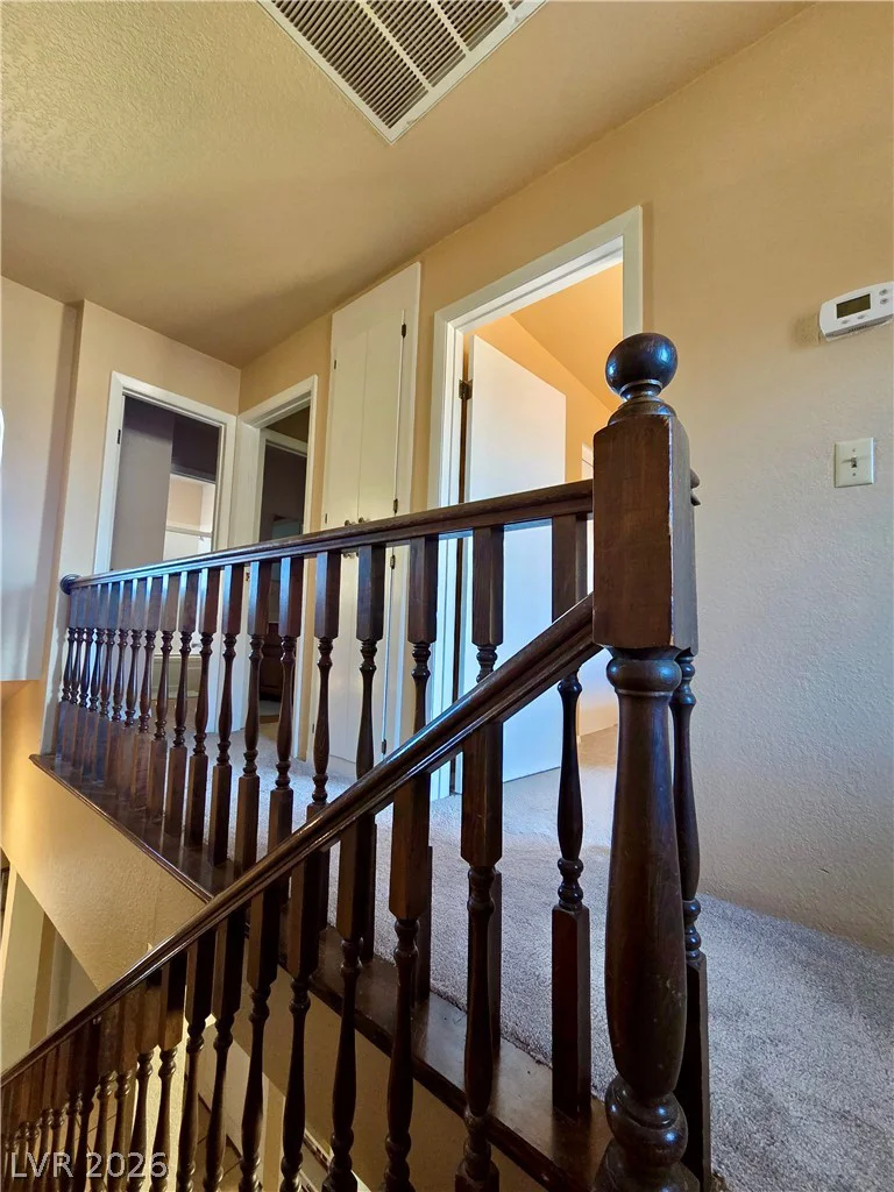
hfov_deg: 89.9
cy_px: 596
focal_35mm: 13
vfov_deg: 106.2
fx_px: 448
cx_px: 447
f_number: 2.2
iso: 400
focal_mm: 2.2
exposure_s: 1/100
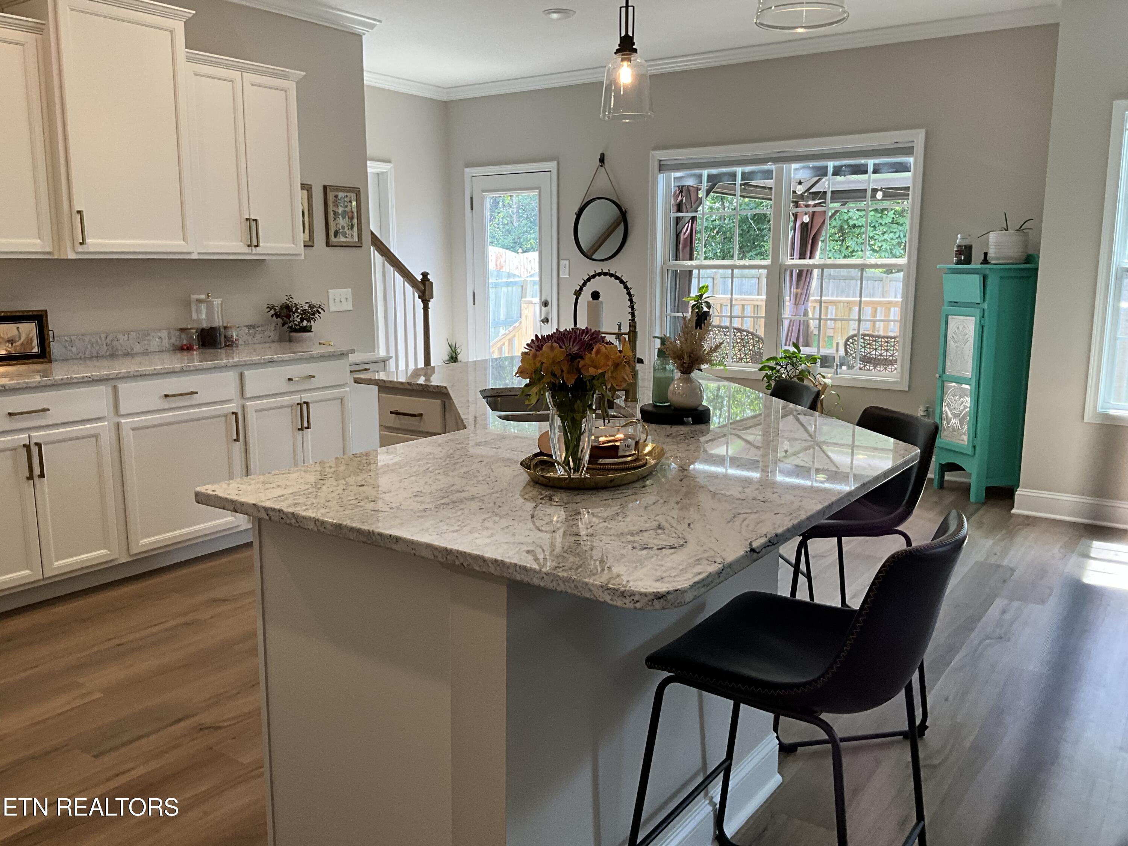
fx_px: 945
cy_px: 423
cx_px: 564
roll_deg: -0.1
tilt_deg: -9.1
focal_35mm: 29
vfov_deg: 48.2
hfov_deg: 61.7
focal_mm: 3
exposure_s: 1/120
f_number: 1.8
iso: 64
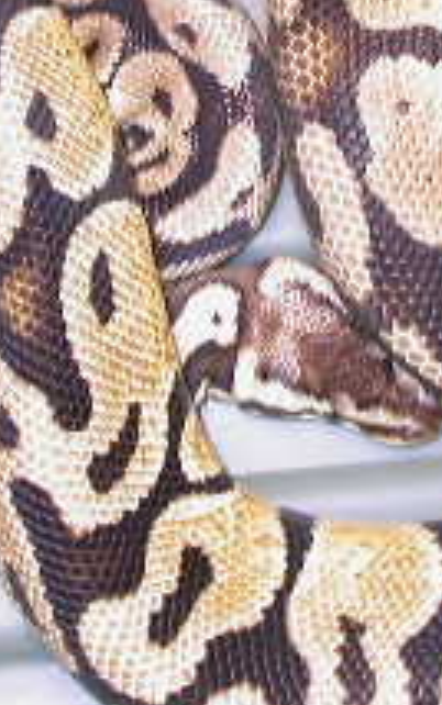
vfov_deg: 12.1
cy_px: 20
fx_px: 3291
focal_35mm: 171
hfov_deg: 7.7
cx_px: 333
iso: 100
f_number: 2.9
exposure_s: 1/60.3
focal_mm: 11.3
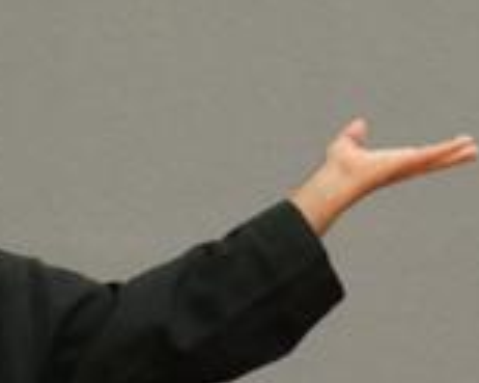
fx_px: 2678
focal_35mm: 189
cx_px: -177
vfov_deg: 7.9
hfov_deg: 10.0
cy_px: 705
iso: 2000
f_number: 3.9
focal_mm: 18
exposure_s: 1/60
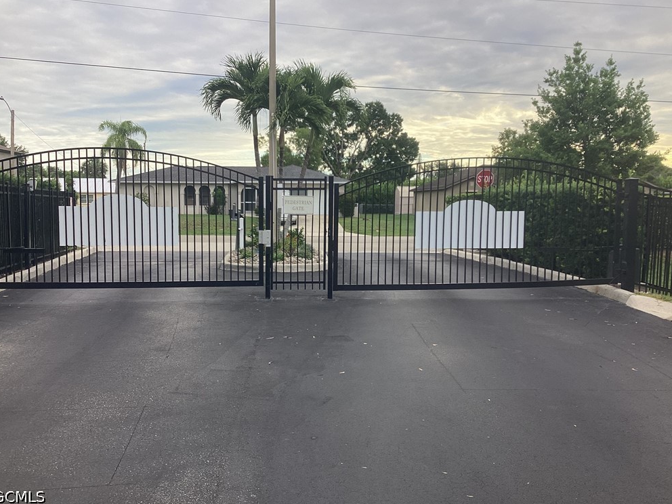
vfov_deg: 44.2
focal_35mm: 32
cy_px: 248
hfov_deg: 56.8
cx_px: 328
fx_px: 621
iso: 25
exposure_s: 1/149
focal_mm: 3.3
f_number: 2.4
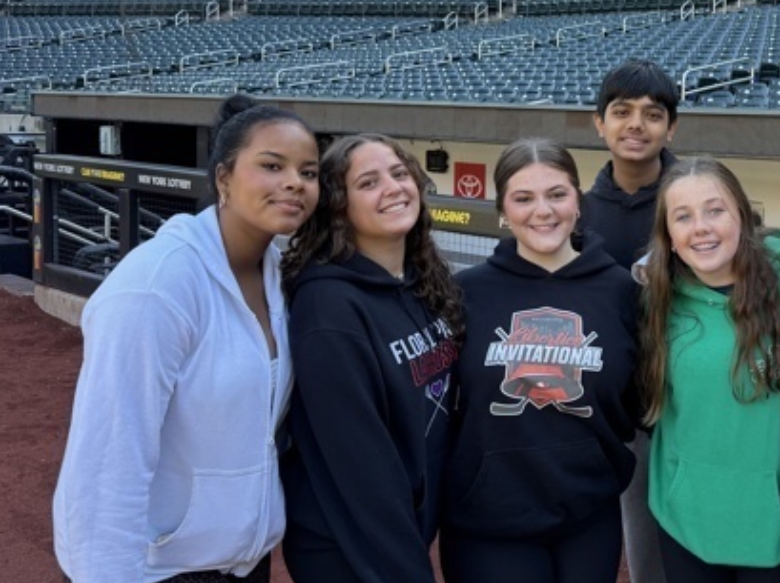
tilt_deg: -5.6
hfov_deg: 38.5
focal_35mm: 47
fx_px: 1058
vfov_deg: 30.6
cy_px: 198
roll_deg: -1.0
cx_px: 652
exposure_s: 1/301
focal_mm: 6.76
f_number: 1.78
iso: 80
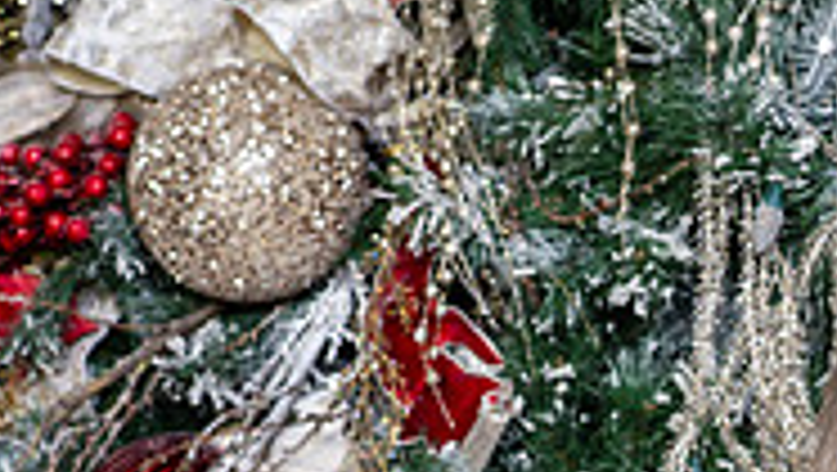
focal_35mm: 277
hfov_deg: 7.6
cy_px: 787
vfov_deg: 4.4
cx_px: 1278
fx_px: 6153
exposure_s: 1/125
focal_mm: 85
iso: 400
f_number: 8
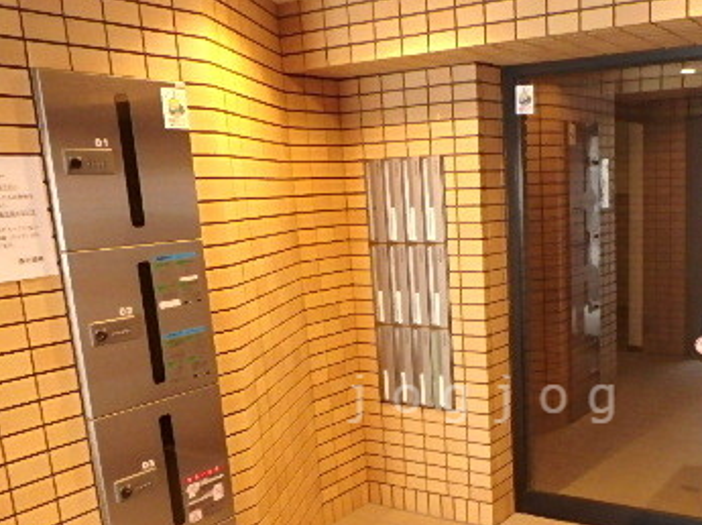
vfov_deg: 35.9
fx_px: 790
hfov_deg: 46.9
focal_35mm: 39
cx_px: 486
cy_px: 399
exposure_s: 1/10
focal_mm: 3.7
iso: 800
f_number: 3.5
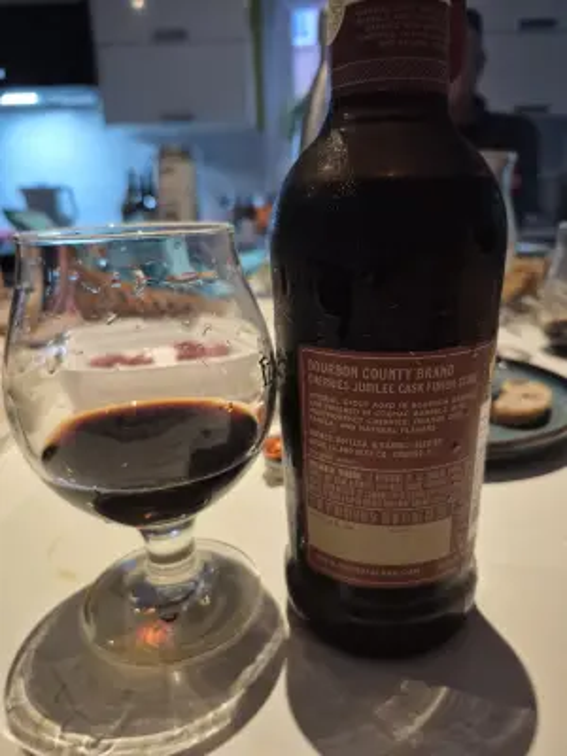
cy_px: 378
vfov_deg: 73.9
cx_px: 284
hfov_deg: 58.9
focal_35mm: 23
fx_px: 502
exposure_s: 1/60
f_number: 1.8
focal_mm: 5.4
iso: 800
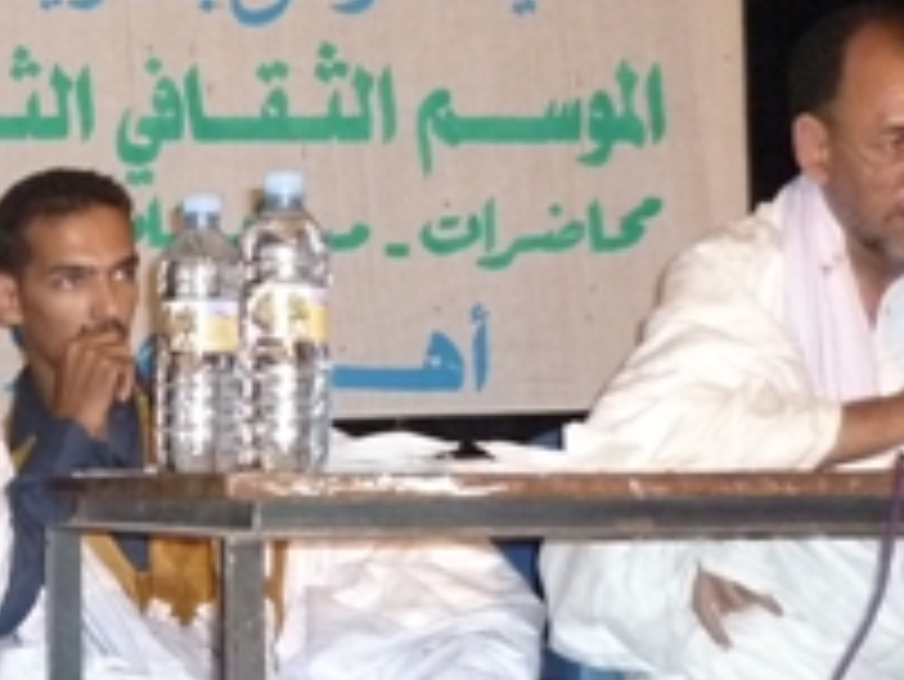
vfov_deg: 12.4
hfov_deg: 16.4
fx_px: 3110
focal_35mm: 119
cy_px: 200
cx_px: 175
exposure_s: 1/30
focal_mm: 5.5
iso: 400
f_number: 2.8
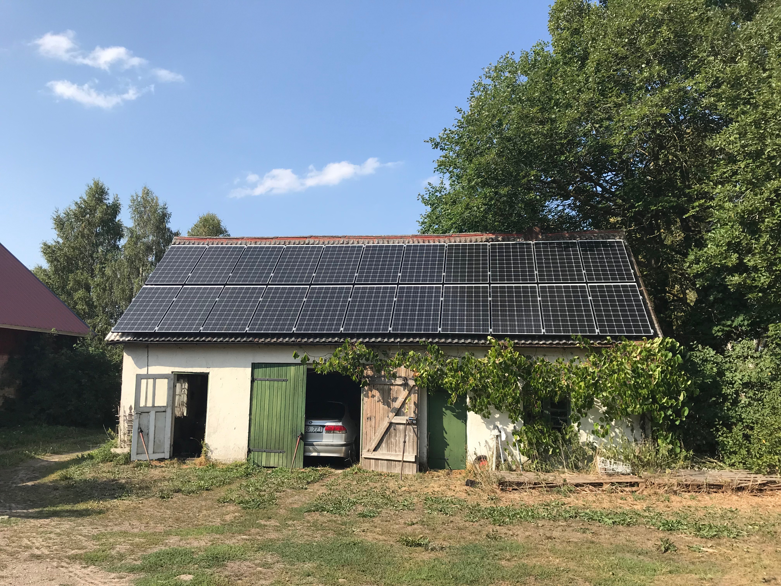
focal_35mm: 28
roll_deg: -1.2
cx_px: 390
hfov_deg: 63.4
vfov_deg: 49.7
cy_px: 293
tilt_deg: +8.4
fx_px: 632
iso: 20
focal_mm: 3.99
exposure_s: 1/1650
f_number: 1.8
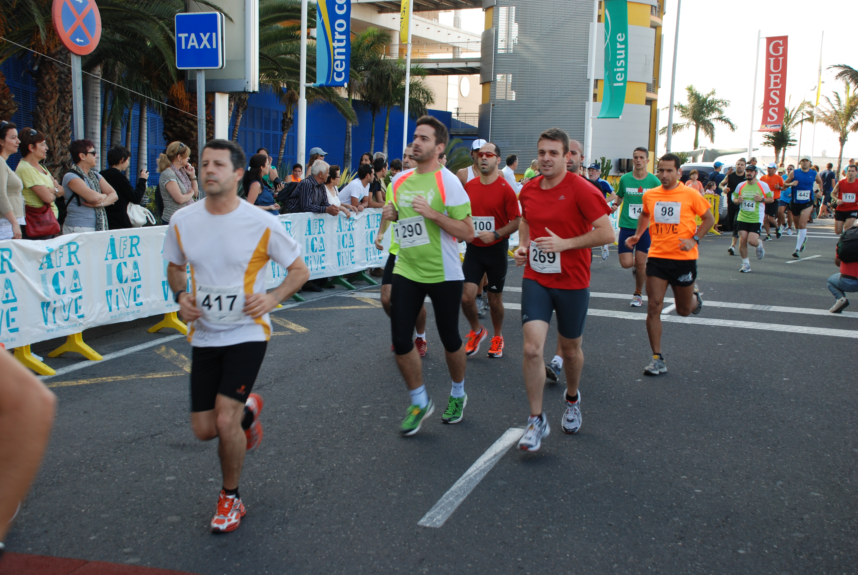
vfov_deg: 32.0
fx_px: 1002
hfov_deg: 46.3
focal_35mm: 42
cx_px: 429
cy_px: 288
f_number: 5.6
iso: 200
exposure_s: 1/125
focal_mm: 28
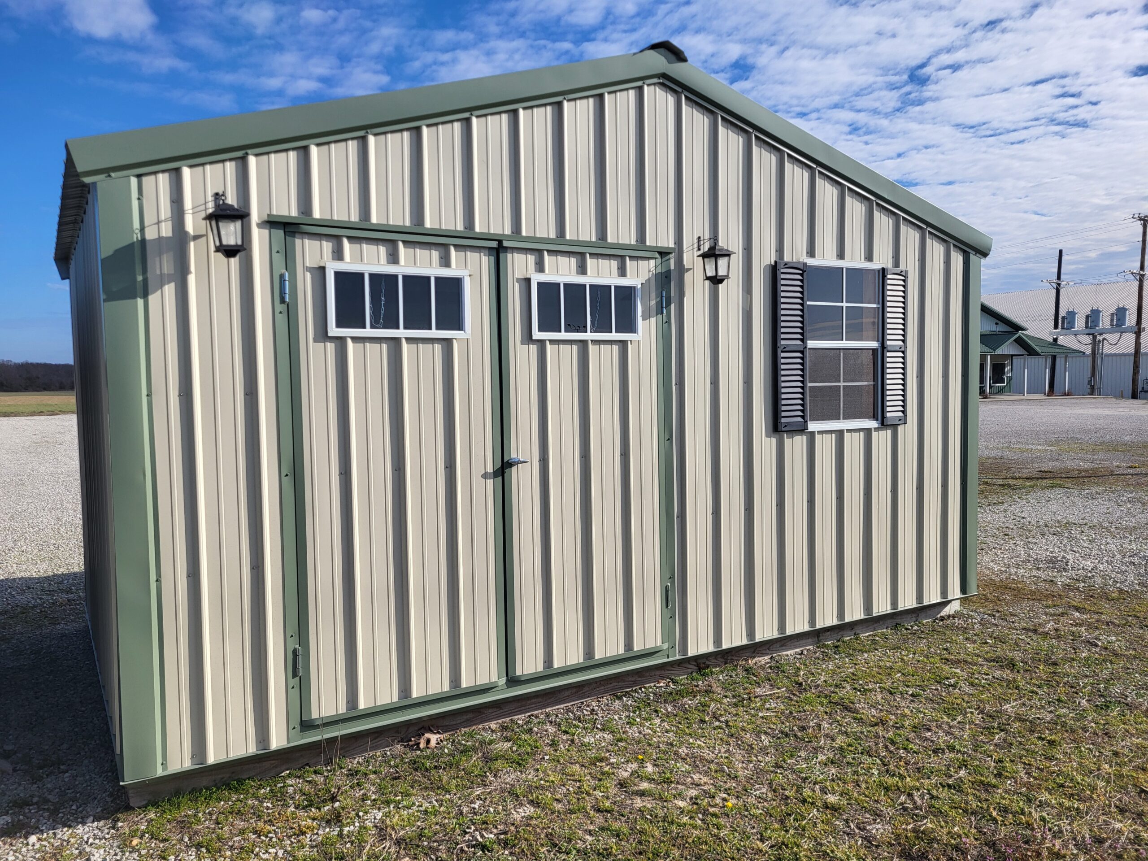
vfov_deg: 53.1
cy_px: 430
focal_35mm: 26
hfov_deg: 67.3
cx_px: 574
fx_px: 862
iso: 40
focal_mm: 5.4
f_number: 1.8
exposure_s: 1/2737
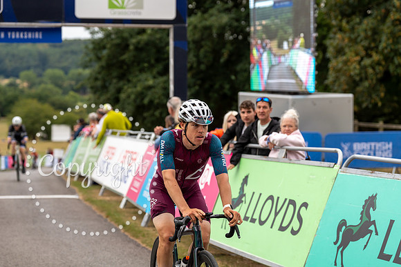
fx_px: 1058
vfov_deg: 14.4
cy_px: 134
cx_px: 200
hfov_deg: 21.5
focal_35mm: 95
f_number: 3.5
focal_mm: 95
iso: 500
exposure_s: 1/1000
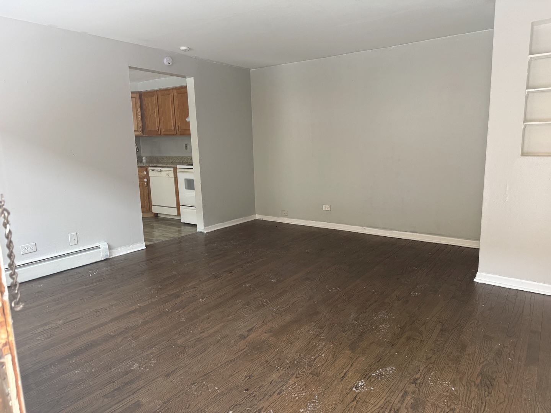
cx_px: 276
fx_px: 382
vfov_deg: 56.8
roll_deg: +1.2
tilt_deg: -9.7
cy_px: 206
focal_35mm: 24
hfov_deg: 71.6
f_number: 1.78
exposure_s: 1/60
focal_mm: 6.76
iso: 250
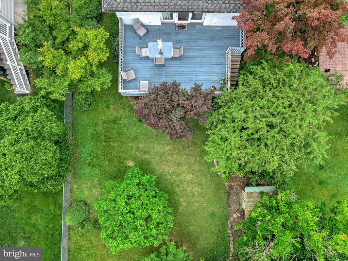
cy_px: 130
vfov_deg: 56.8
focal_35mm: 24
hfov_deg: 71.6
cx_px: 174
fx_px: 241
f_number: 1.8
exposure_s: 1/240
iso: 100
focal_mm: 8.7
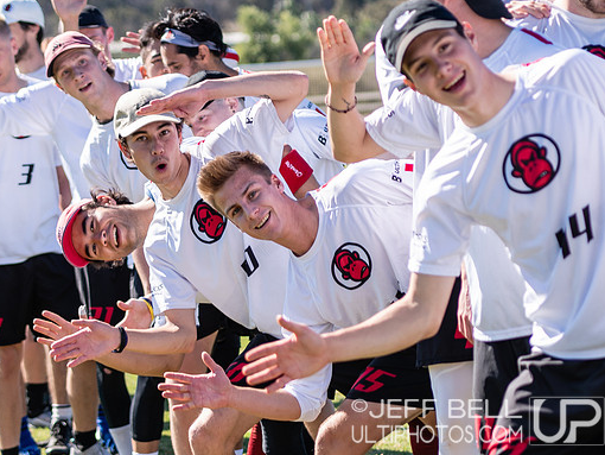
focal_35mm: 183
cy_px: 170
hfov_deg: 10.8
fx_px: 3200
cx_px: 449
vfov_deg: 8.1
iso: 100
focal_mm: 70
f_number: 2.8
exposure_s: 1/800
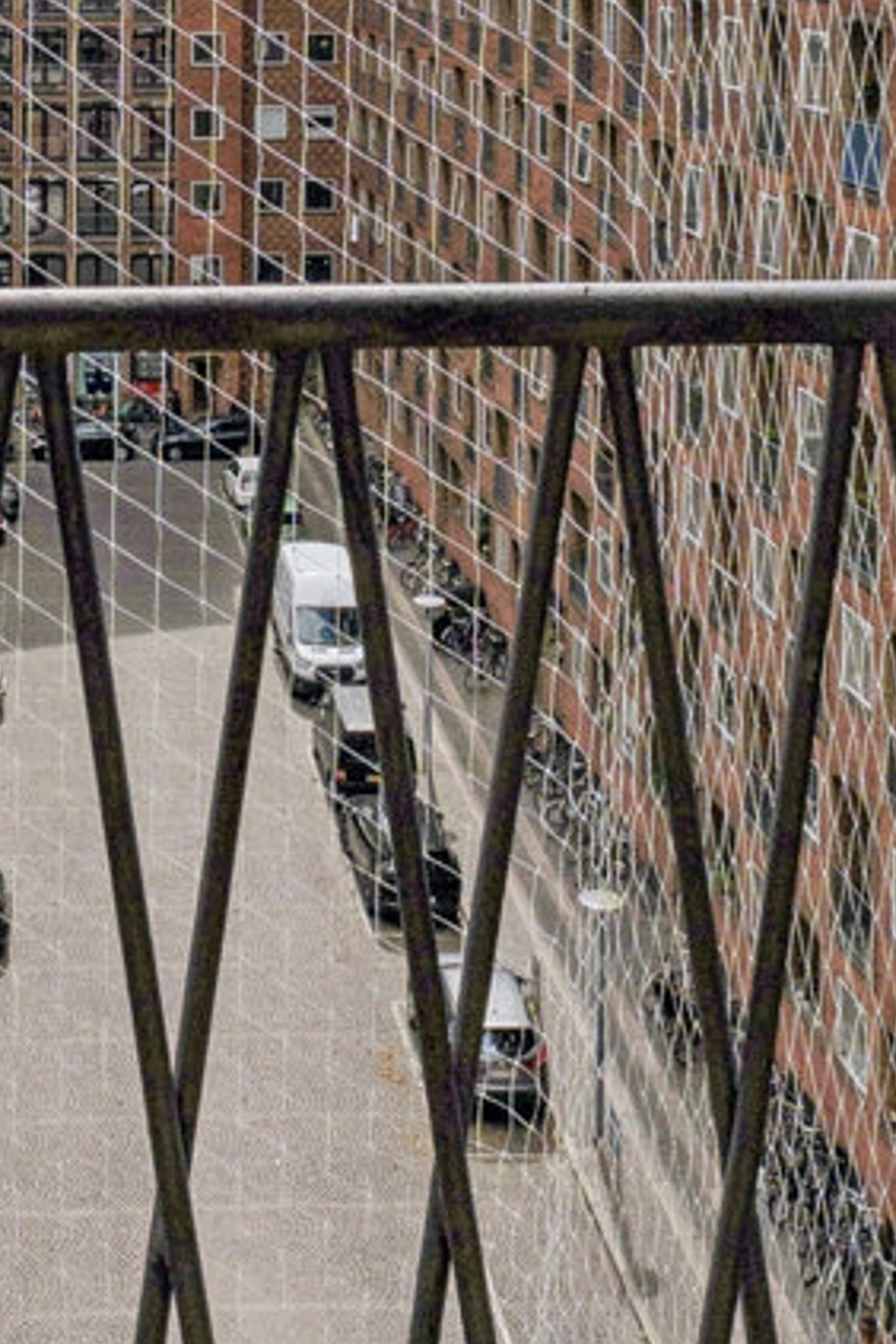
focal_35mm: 59
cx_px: 203
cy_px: -84
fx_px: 2202
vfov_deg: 30.8
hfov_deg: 22.7
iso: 200
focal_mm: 10
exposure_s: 1/1250
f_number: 8
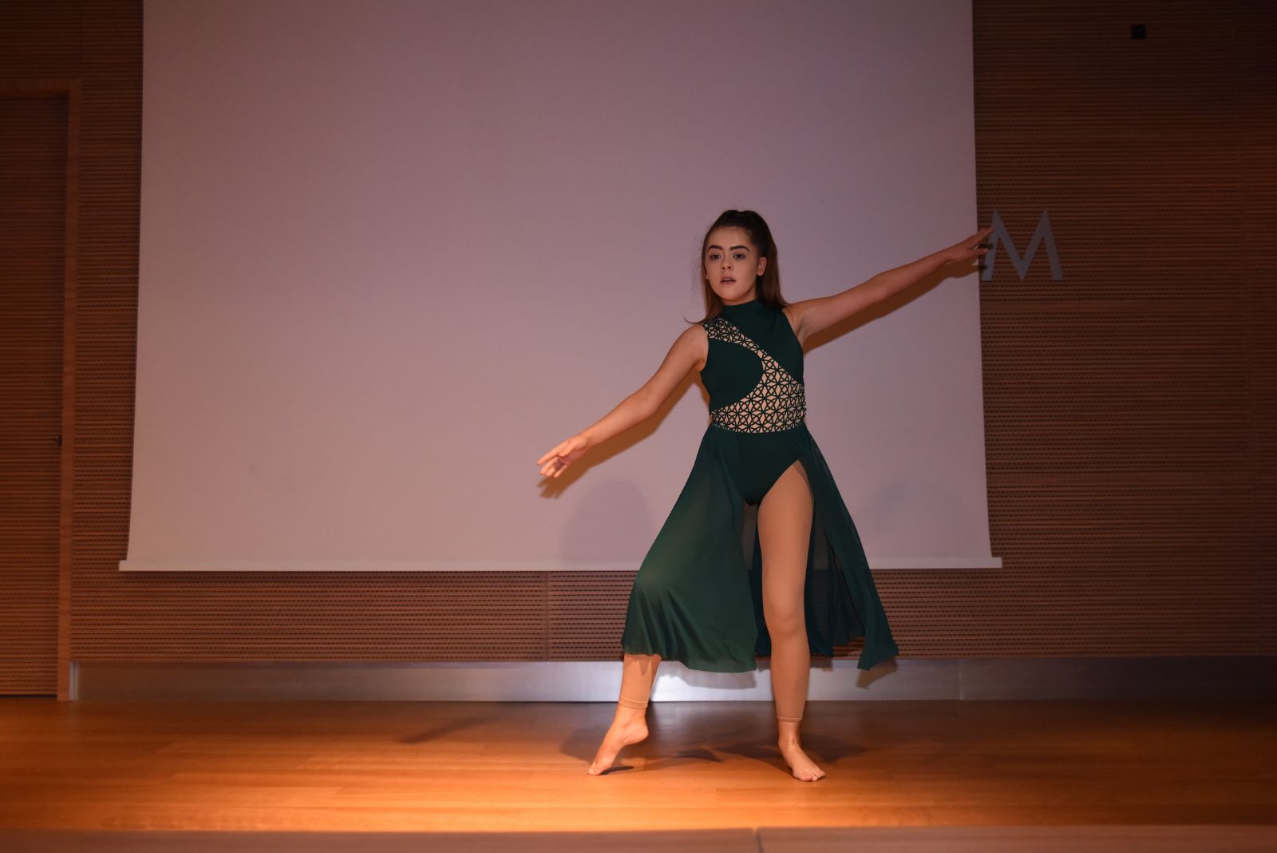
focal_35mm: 35
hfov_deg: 54.4
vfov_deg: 37.9
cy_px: 426
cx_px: 638
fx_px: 1242
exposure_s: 1/500
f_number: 3.2
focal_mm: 35
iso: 2000
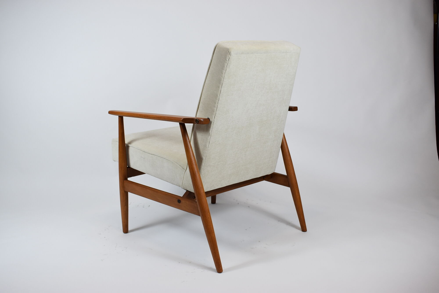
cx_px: 220
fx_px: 458
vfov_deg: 35.6
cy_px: 146
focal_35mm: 38
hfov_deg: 51.2
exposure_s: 1/125
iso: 560
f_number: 5.6
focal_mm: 25
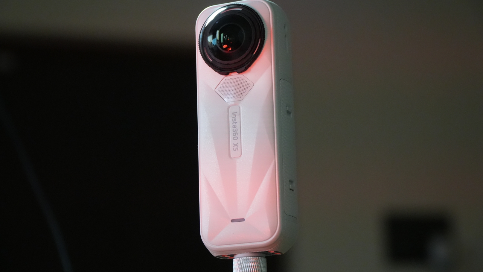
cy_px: 130
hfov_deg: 25.4
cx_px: 241
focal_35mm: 84
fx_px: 1070
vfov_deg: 14.5
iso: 4000
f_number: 4
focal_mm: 53
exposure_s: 1/160
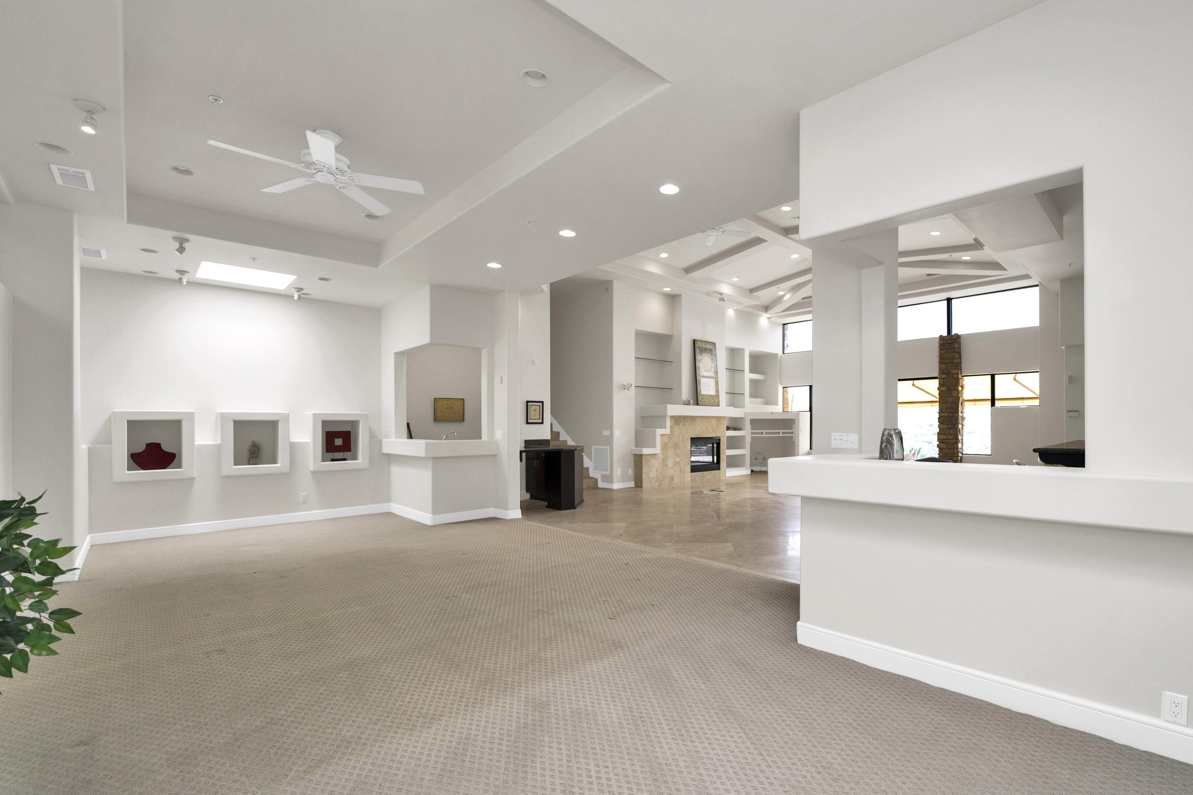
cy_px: 440
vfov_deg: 77.1
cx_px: 689
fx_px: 497
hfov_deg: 99.6
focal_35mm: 15
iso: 320
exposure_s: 1/100
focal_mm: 12
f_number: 4
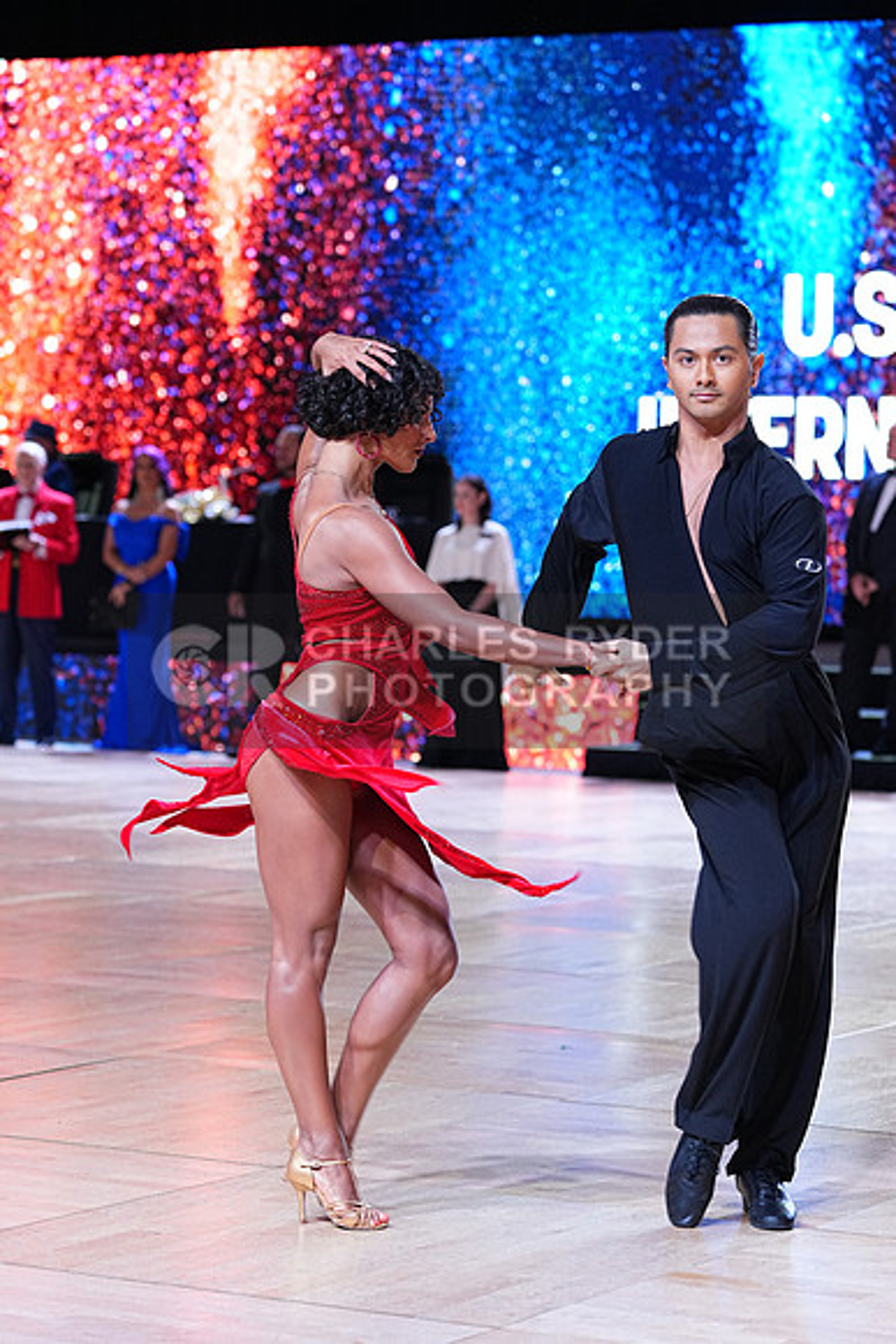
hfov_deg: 13.7
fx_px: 3731
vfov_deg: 20.4
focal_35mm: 100
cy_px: 672
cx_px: 448
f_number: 4
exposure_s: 1/500
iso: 2000
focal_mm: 100
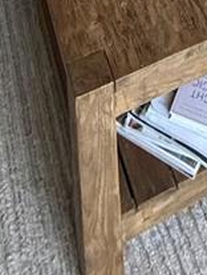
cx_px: 183
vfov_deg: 12.7
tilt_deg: -2.1
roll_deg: +1.9
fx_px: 644
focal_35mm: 81
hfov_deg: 18.0
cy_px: -488
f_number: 2.2
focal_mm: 2.22
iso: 250
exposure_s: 1/99
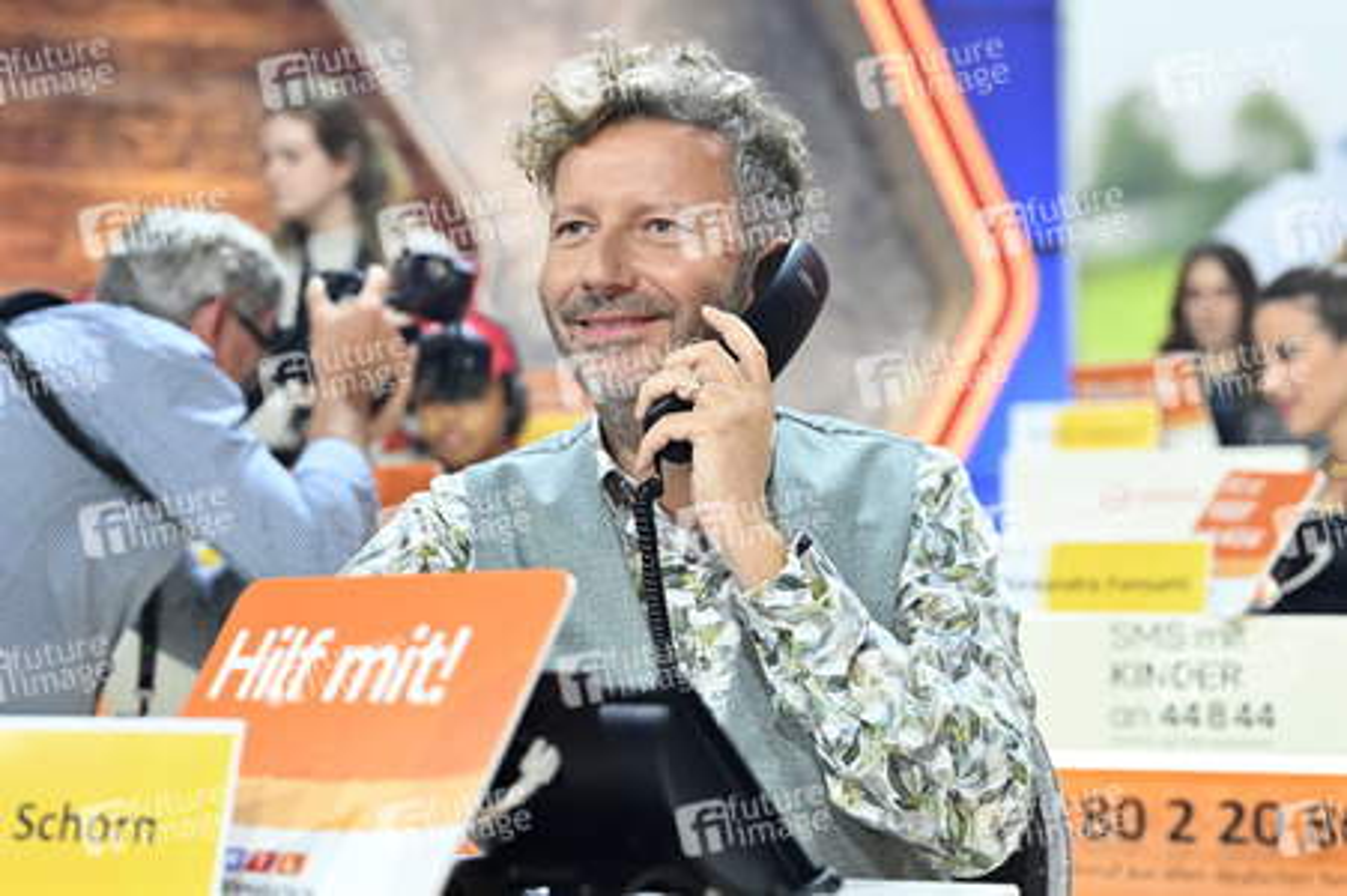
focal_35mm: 55
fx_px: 2056
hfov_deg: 36.3
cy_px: 448
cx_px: 674
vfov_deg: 24.6
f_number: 2.8
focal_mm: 55
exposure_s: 1/200
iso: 1250
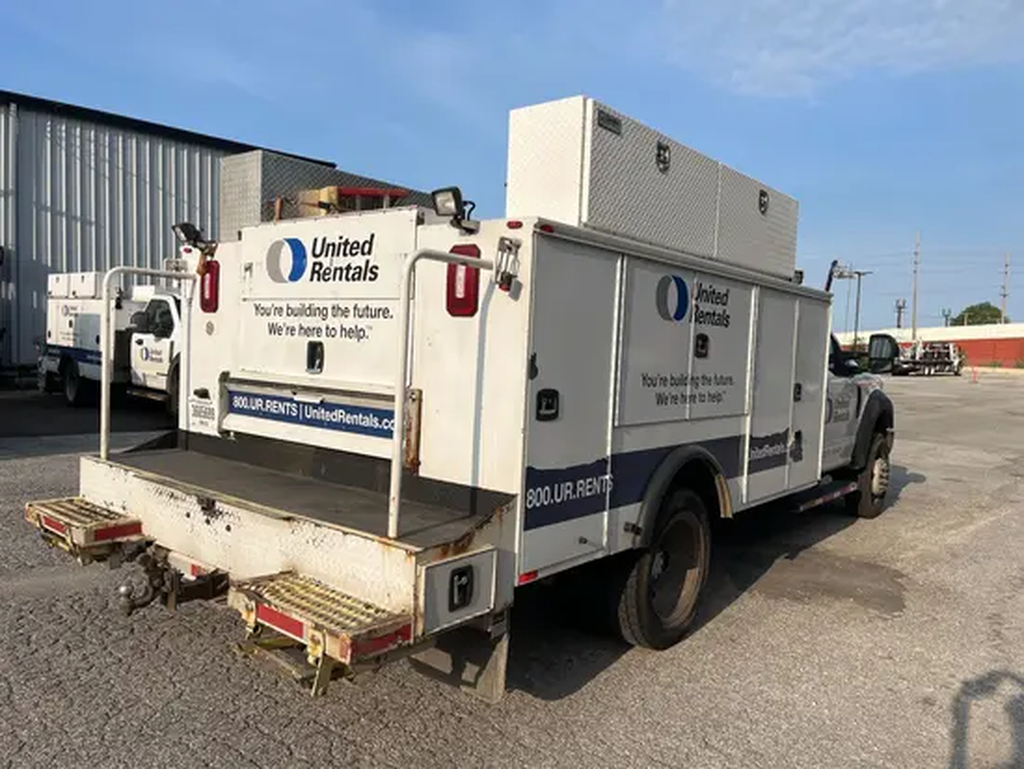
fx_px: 769
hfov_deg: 67.3
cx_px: 512
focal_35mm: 26
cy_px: 384
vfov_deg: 53.1
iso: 50
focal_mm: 5.1
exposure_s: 1/3876
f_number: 1.6
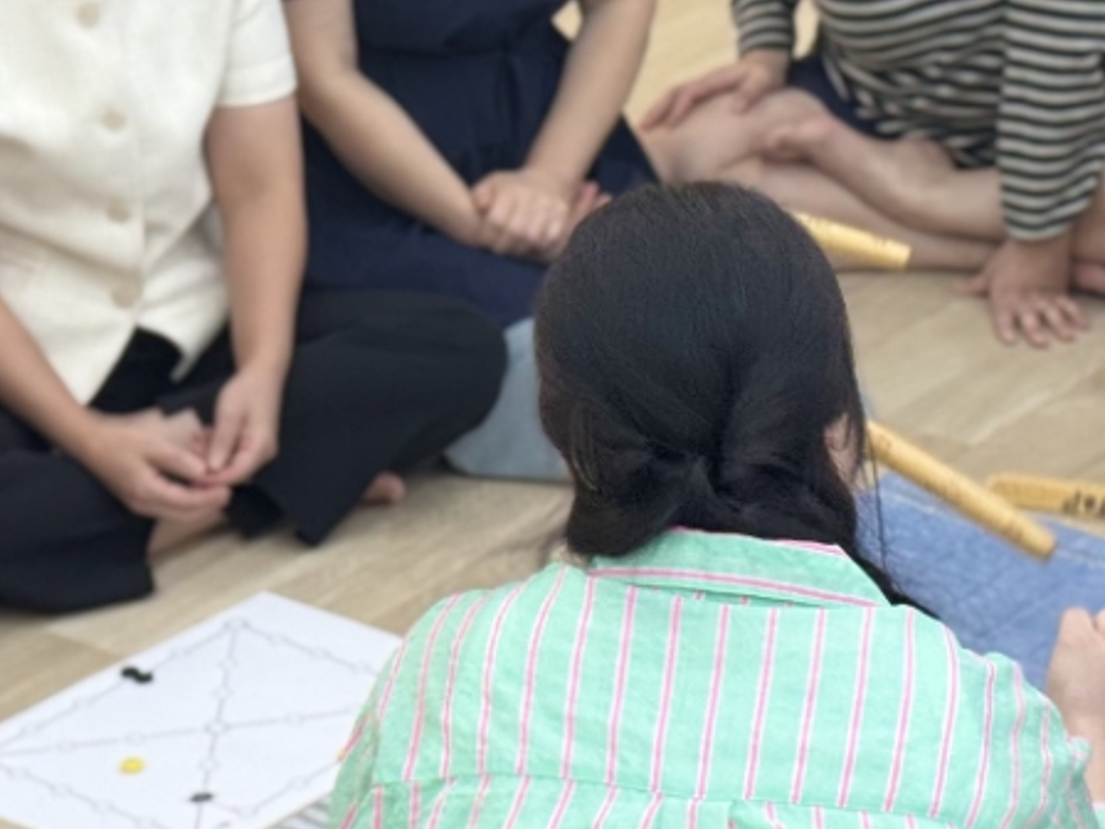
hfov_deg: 14.4
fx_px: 4373
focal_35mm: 137
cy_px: 501
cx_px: 794
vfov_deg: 10.8
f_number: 1.78
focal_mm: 6.76
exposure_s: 1/120
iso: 100
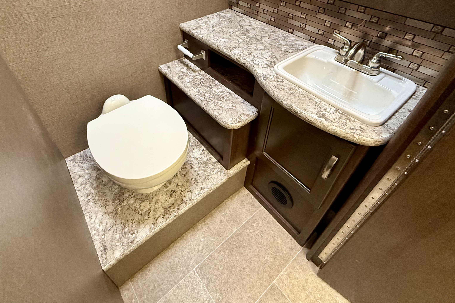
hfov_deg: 86.5
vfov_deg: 62.0
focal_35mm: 19
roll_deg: +3.3
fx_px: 240
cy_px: 87
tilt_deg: -37.1
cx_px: 200
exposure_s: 1/68
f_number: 2.2
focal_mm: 2.22
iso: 320
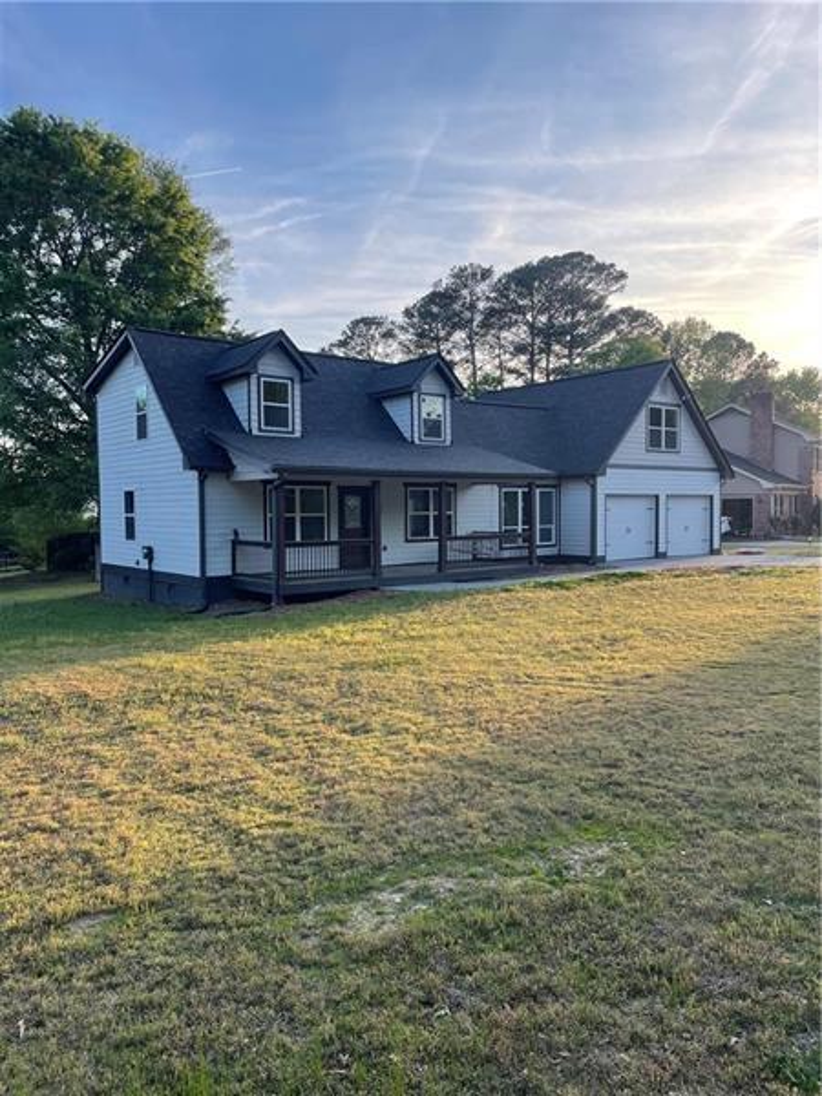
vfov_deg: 67.3
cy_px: 548
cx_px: 411
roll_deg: +0.8
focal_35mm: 26
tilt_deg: -2.6
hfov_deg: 53.1
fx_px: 823
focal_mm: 4.2
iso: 32
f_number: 1.6
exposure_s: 1/593
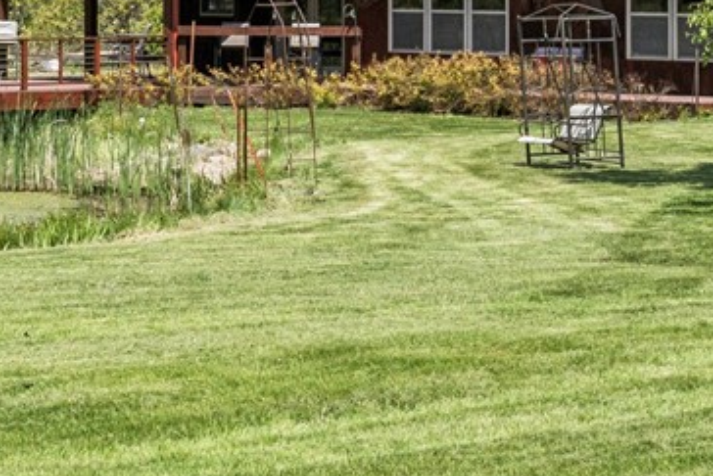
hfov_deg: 12.2
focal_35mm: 163
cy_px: -134
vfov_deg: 8.3
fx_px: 3229
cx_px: -267
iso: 500
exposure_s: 1/1600
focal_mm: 35
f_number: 8
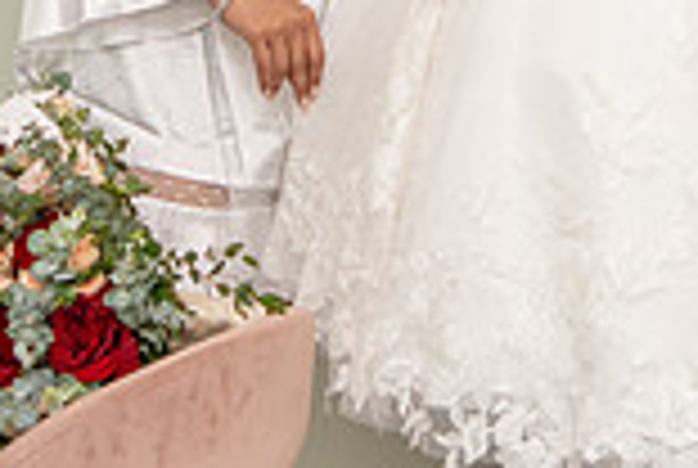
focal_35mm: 119
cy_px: -360
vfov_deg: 10.9
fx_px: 2312
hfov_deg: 17.2
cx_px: 298
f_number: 4.5
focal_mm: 24
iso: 500
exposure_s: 1/160
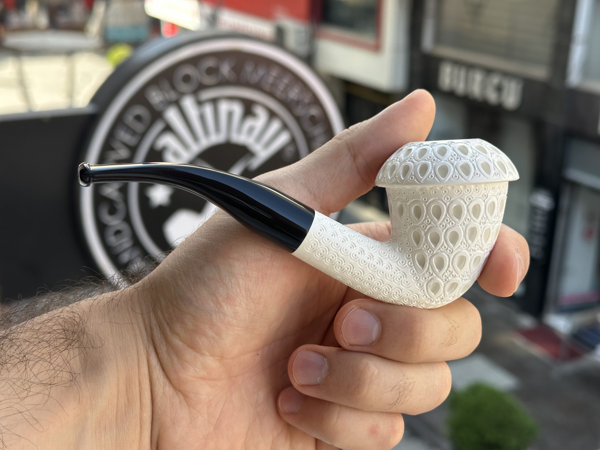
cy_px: 225
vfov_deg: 30.3
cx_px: 300
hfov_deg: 39.7
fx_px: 832
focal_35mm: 48
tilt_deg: -19.8
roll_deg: -1.3
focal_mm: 6.86
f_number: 1.78
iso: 64
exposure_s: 1/458
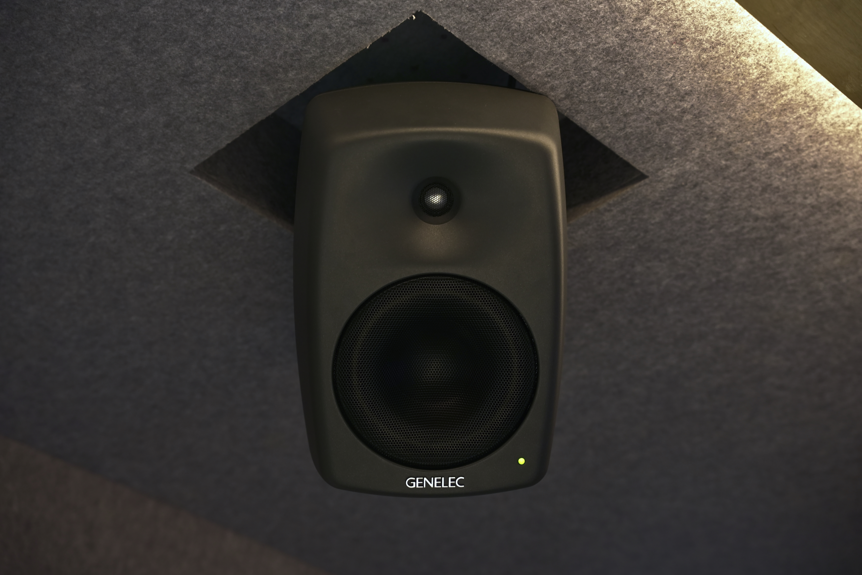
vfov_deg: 19.5
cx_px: 431
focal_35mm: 70
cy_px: 288
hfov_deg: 28.8
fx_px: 1676
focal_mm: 70
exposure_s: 1/30
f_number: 4
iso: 1250
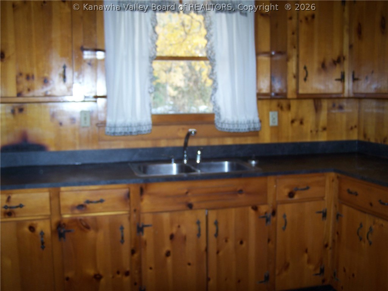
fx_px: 426
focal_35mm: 38
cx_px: 194
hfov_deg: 49.0
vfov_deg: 37.7
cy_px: 146
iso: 80
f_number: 2.8
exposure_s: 1/60
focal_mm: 6.3
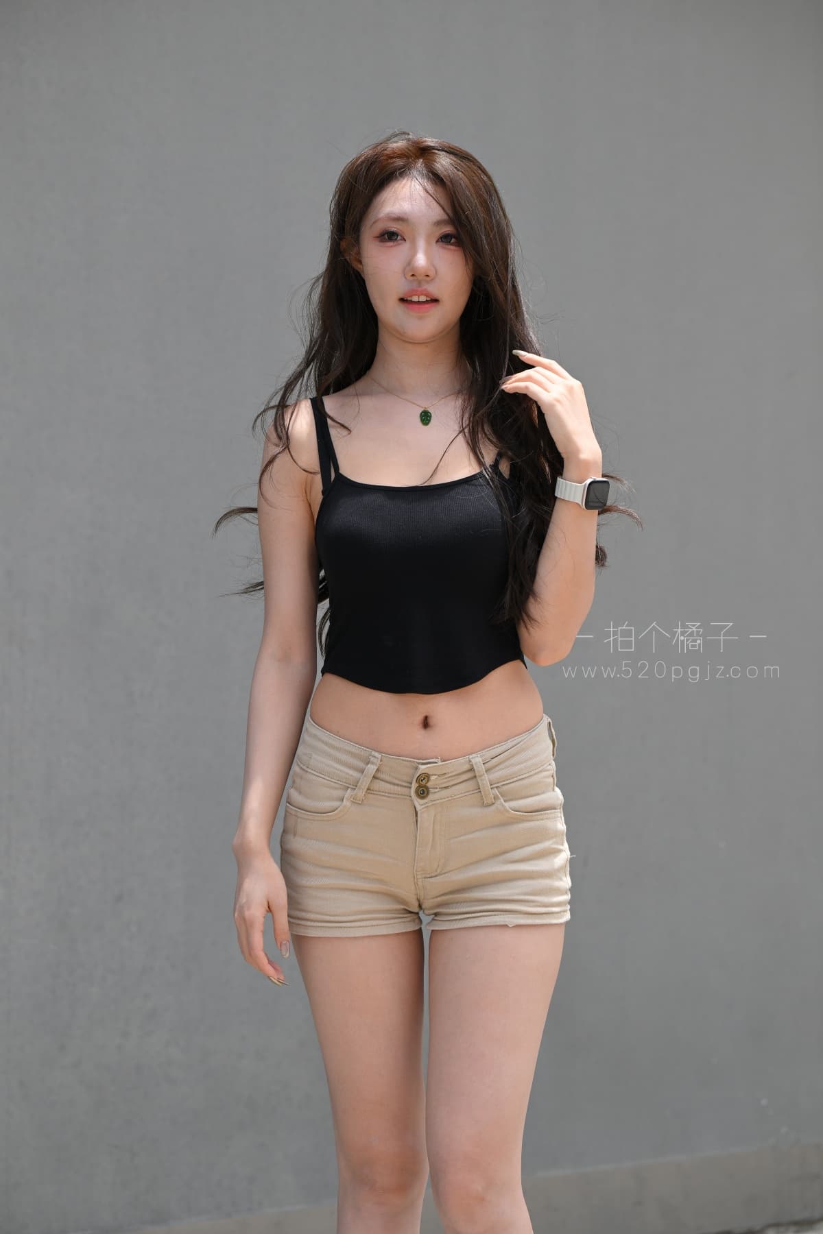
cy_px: 617
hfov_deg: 13.2
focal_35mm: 104
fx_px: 3566
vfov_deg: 19.6
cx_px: 412
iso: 280
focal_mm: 104
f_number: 4.5
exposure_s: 1/800
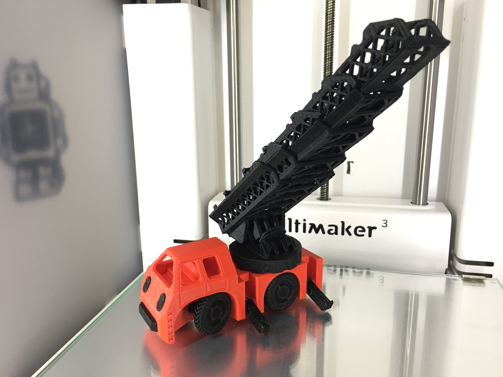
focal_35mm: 29
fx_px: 421
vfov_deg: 48.2
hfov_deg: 61.7
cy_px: 188
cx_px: 252
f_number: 2.2
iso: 50
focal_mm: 4.15
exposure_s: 1/15
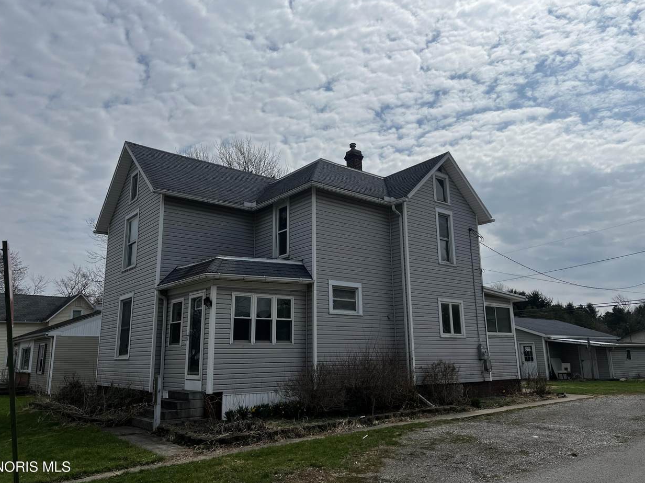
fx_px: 503
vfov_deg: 51.3
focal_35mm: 27
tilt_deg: +14.6
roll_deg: +1.8
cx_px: 327
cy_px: 239
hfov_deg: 65.3
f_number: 1.5
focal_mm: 5.7
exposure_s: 1/14286
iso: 50
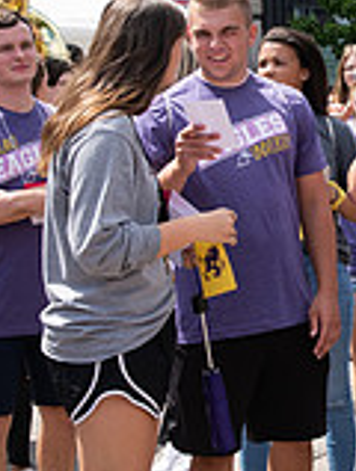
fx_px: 1721
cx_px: 469
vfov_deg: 15.6
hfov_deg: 11.5
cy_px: 167
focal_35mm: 126
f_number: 5.6
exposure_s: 1/640
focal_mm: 36
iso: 250
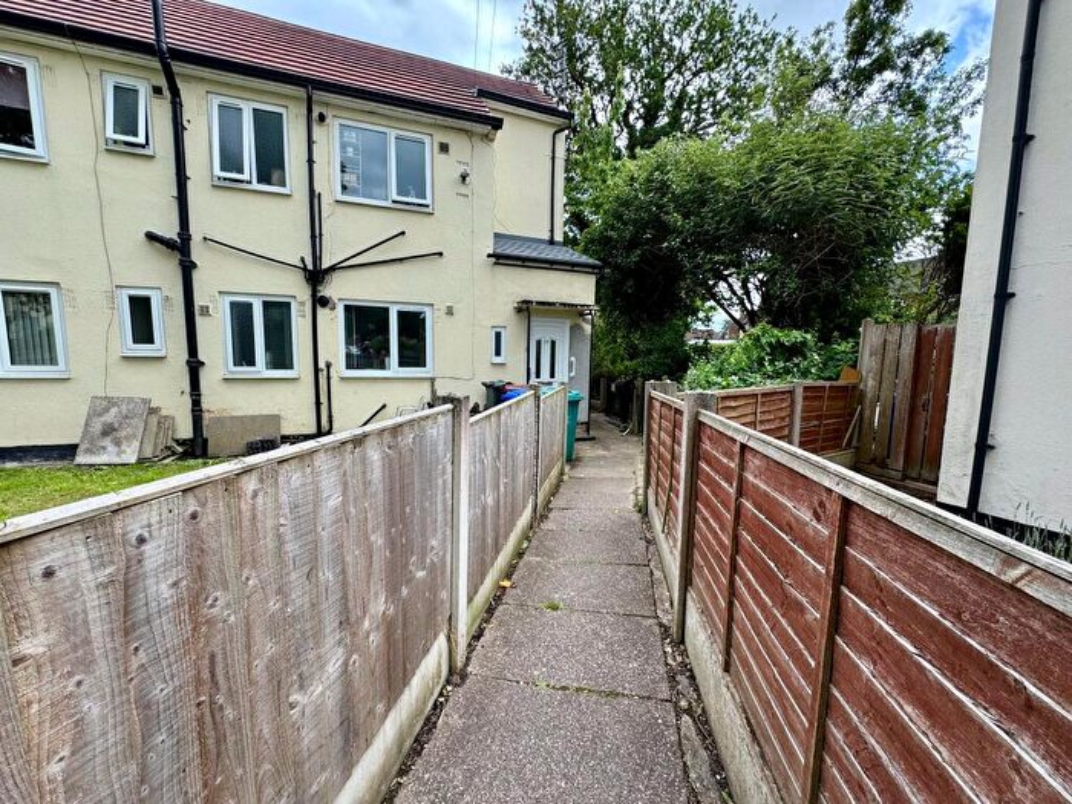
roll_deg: -0.6
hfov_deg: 102.1
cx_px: 536
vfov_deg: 85.7
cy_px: 402
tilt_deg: -6.1
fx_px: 434
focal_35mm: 14
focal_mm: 2.22
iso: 40
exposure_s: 1/388
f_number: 2.2
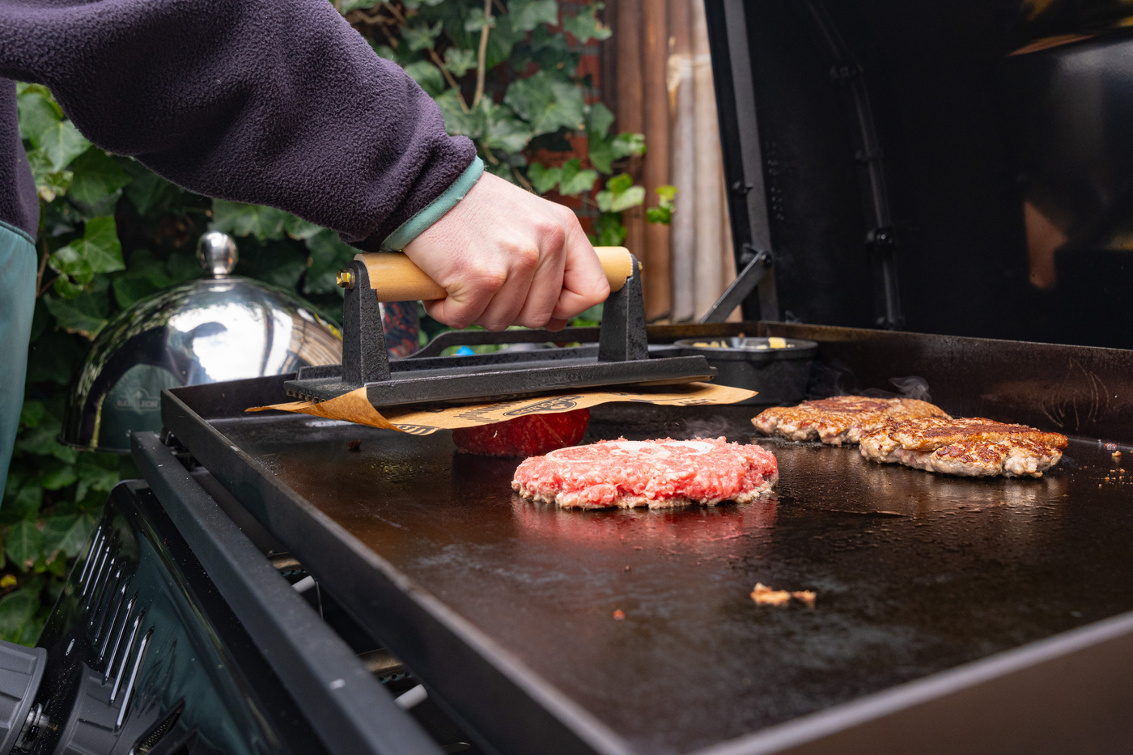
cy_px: 378
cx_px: 566
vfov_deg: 36.9
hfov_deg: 53.1
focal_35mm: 36
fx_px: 1133
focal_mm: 24
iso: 500
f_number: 5.6
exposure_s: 1/250
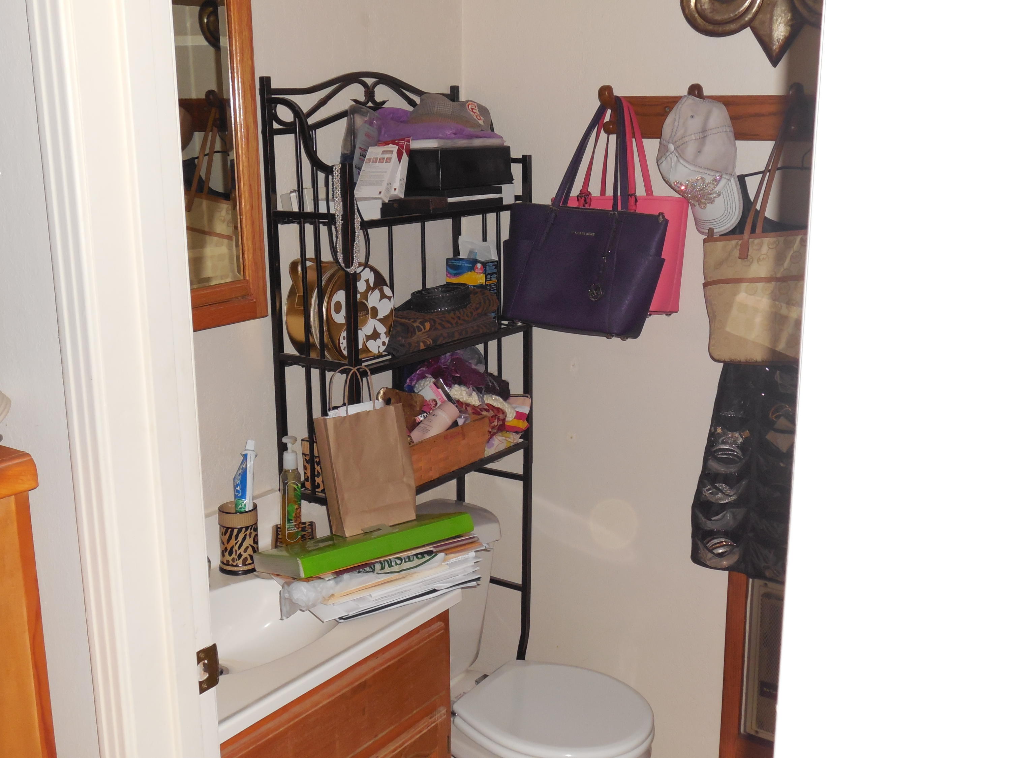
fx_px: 1110
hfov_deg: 49.0
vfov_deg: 37.7
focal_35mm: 38
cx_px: 506
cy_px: 379
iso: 320
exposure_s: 1/30
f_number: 4.2
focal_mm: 6.8
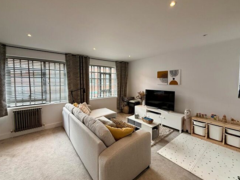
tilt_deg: -3.8
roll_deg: +0.5
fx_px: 104
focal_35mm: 15
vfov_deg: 81.7
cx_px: 118
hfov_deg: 98.1
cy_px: 88
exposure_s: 1/100
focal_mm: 2.22
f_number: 2.2
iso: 125
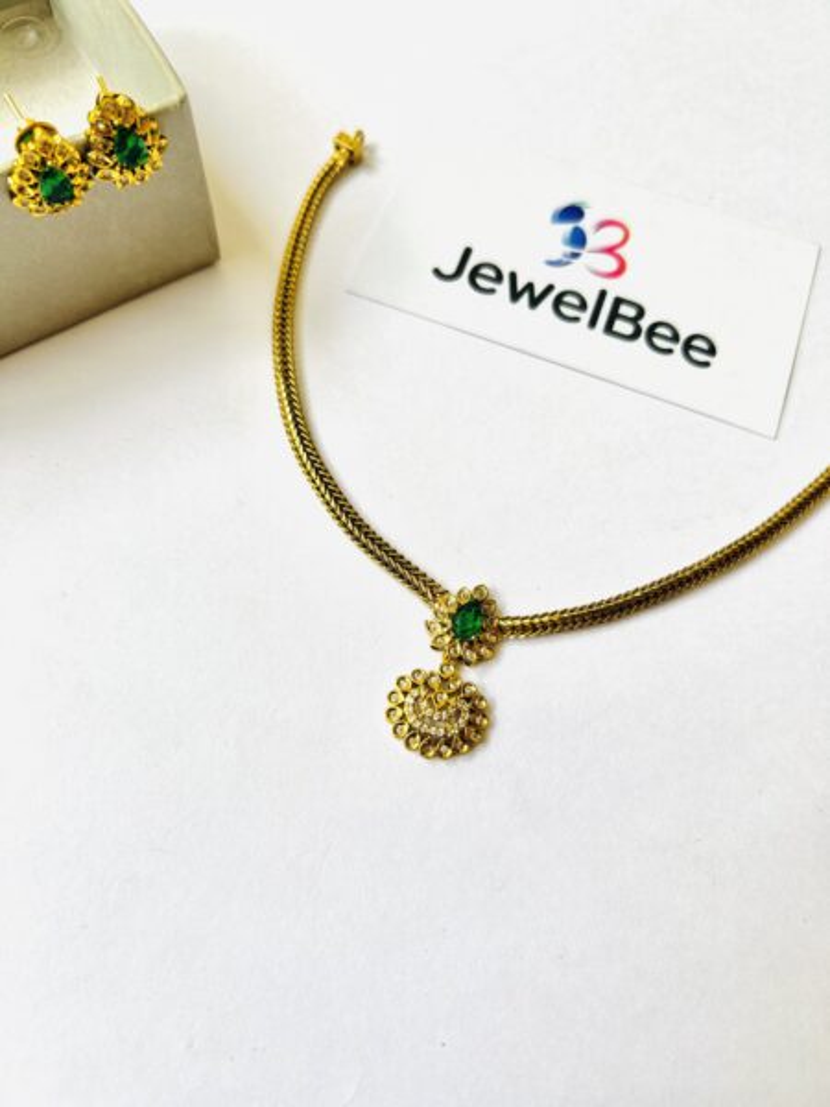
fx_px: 831
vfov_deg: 67.3
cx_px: 415
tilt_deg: -68.6
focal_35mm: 26
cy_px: 554
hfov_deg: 53.1
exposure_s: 1/147
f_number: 1.5
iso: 32
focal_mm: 5.7
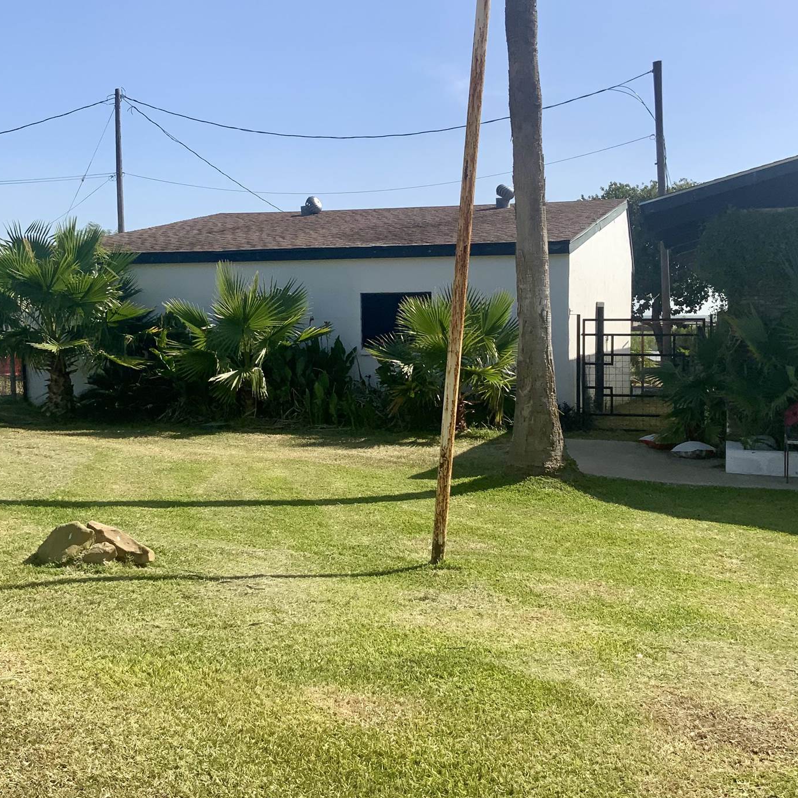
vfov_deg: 39.2
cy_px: 381
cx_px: 403
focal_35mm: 43
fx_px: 1122
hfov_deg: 39.2
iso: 20
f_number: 1.8
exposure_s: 1/2667
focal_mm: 3
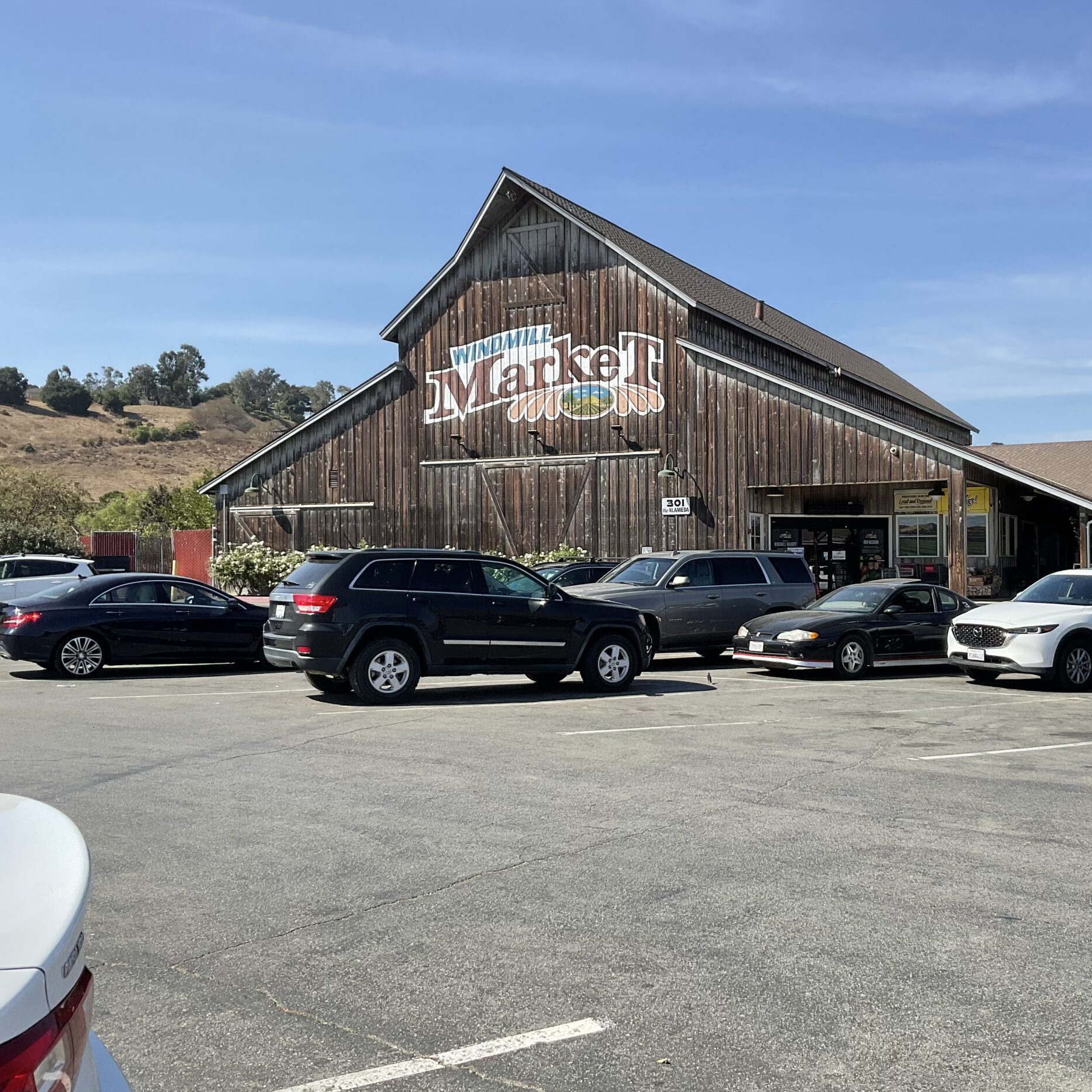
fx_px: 1249
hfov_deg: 46.8
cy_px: 551
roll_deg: +0.9
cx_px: 686
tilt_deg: +0.6
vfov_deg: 47.2
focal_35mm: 35
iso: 16
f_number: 1.8
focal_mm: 3
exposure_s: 1/1675
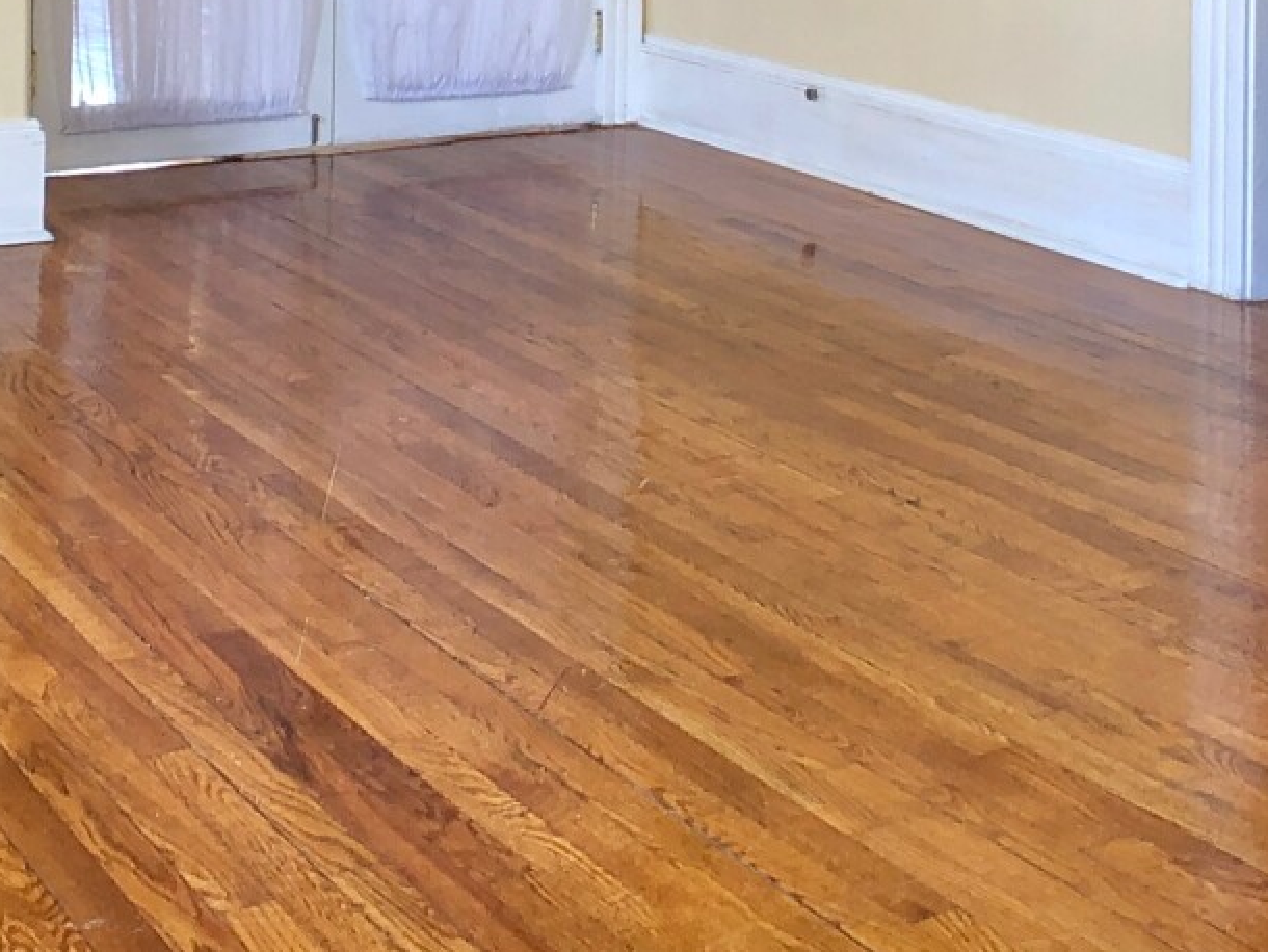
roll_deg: -0.3
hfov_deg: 20.8
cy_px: -262
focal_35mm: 94
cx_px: 555
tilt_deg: +0.4
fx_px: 3445
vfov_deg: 15.1
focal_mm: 3.99
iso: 25
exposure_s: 1/30
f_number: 1.8
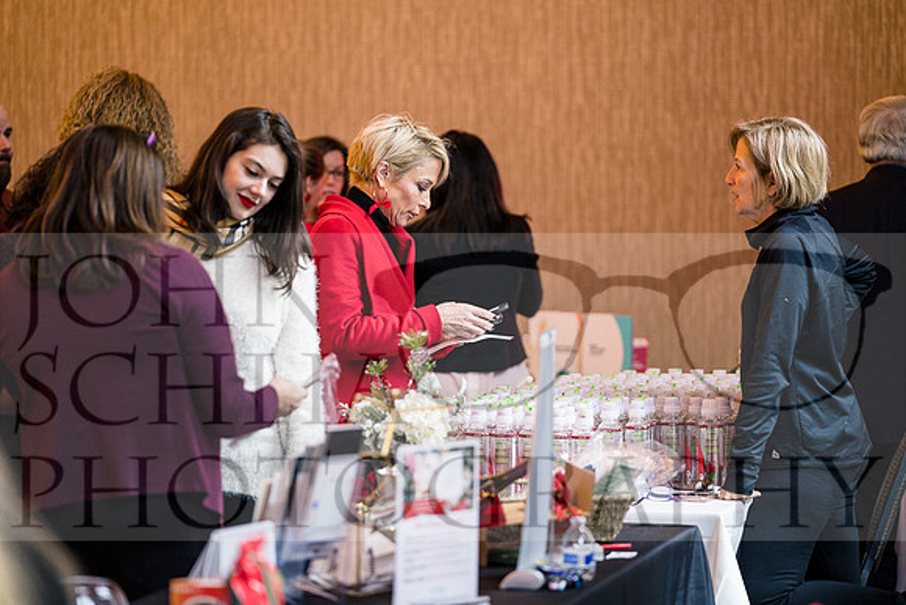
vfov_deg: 9.8
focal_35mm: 140
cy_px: 302
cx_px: 453
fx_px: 3524
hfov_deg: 14.7
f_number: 2.8
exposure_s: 1/60
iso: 1250
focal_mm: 140
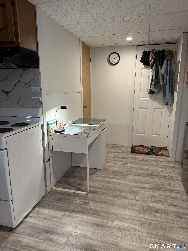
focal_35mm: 24
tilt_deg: -12.9
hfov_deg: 56.8
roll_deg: -0.5
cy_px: 126
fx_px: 174
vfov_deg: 71.6
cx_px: 94
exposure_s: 1/60
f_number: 1.78
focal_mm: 6.76
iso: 160
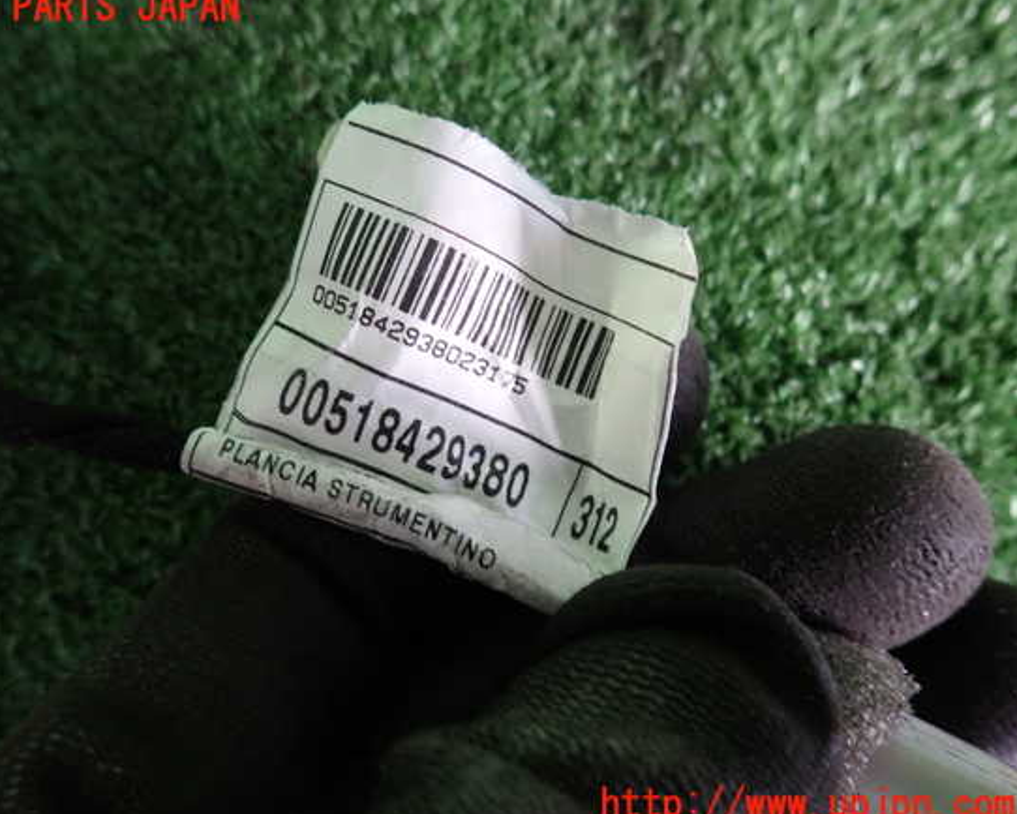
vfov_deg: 53.2
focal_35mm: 27
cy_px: 407
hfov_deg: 63.9
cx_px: 462
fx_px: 813
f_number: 2
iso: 200
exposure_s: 1/40
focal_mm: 4.5
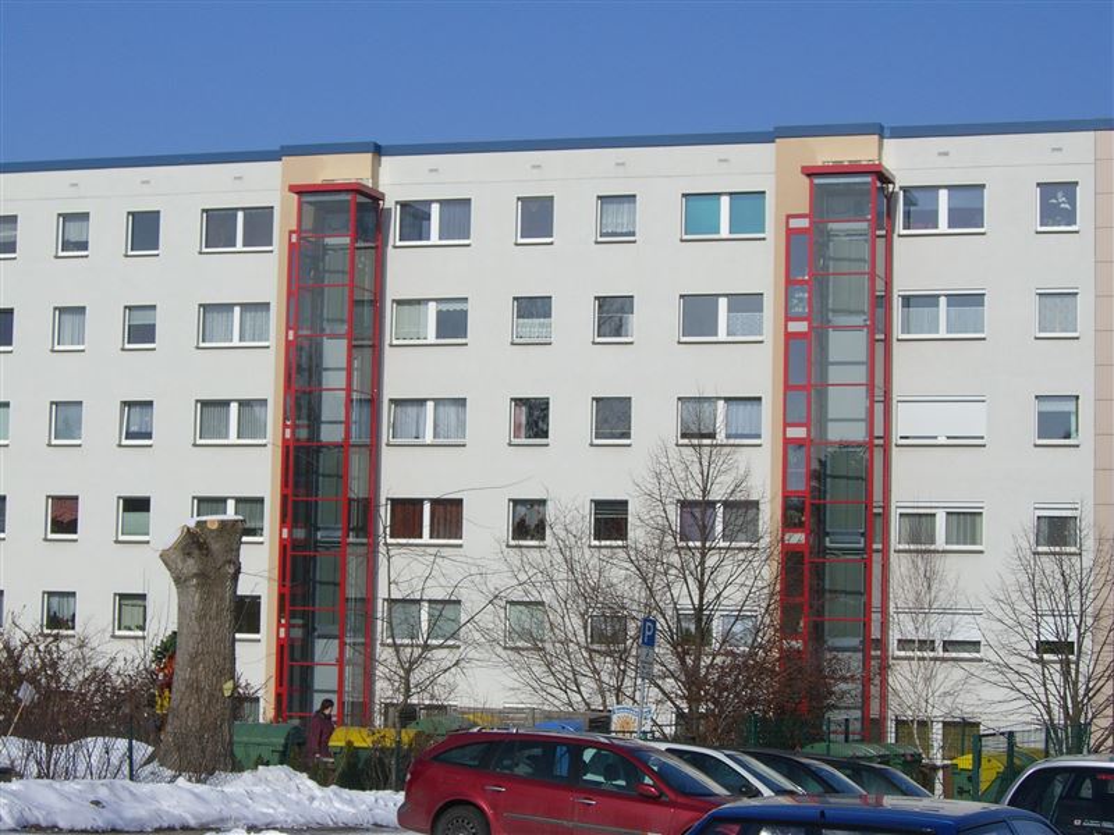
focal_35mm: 79
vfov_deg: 18.7
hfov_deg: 24.7
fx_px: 2542
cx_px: 557
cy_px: 418
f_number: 6.5
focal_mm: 12.8
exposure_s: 1/800
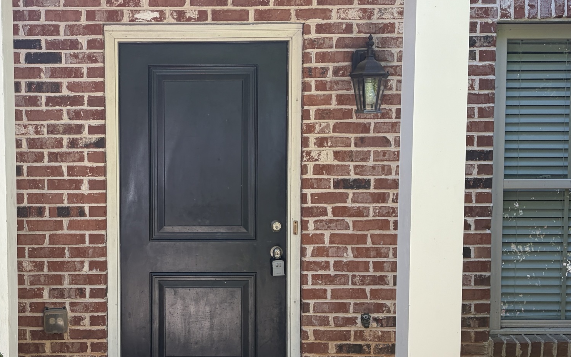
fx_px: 887
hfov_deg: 35.2
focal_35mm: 57
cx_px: 176
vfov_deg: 22.7
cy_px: 210
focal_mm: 5.96
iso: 50
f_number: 1.6
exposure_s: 1/357
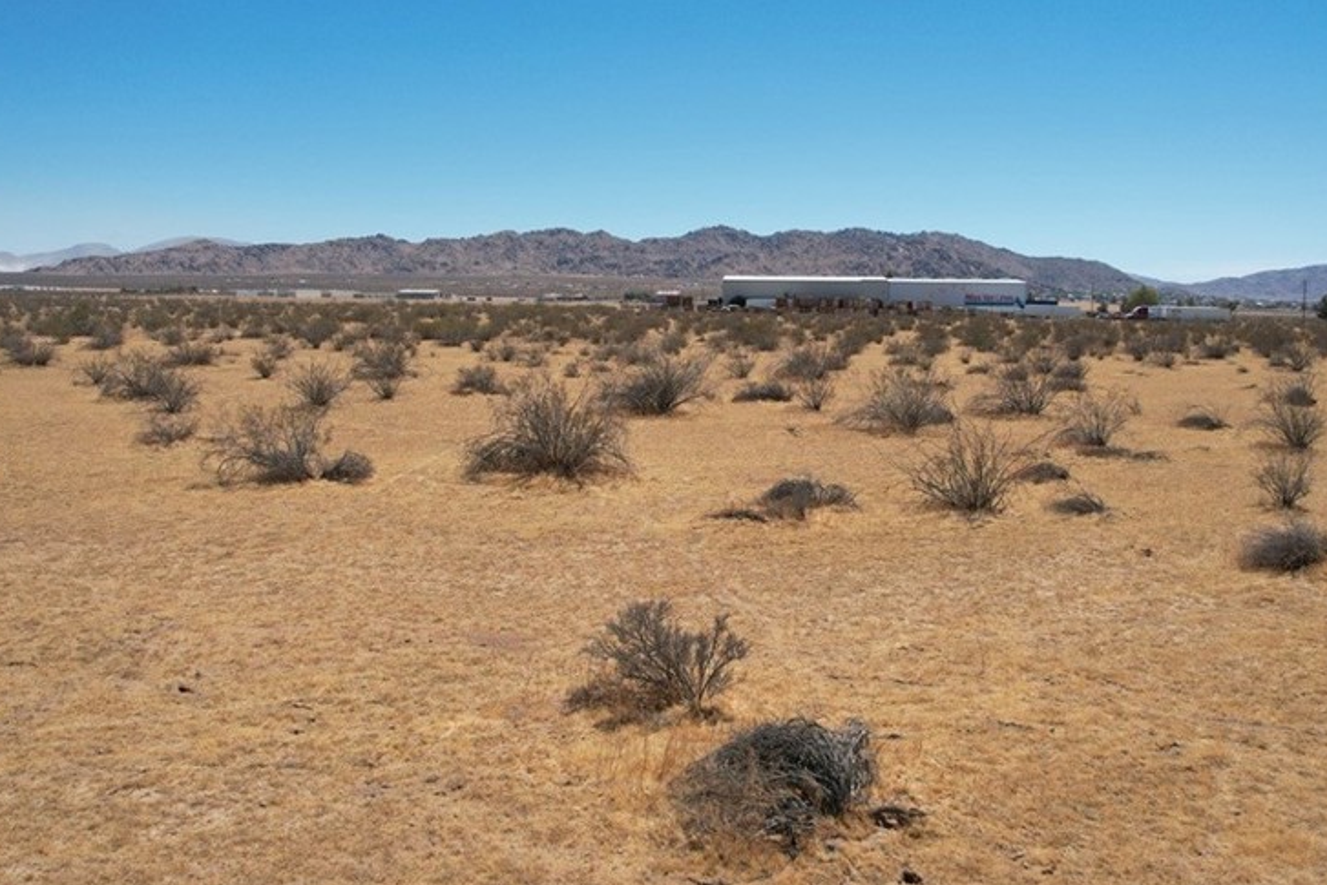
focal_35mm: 31
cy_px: 386
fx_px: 1143
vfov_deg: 42.3
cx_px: 675
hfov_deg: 60.3
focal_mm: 8.38
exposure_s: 1/640
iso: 100
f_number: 2.8
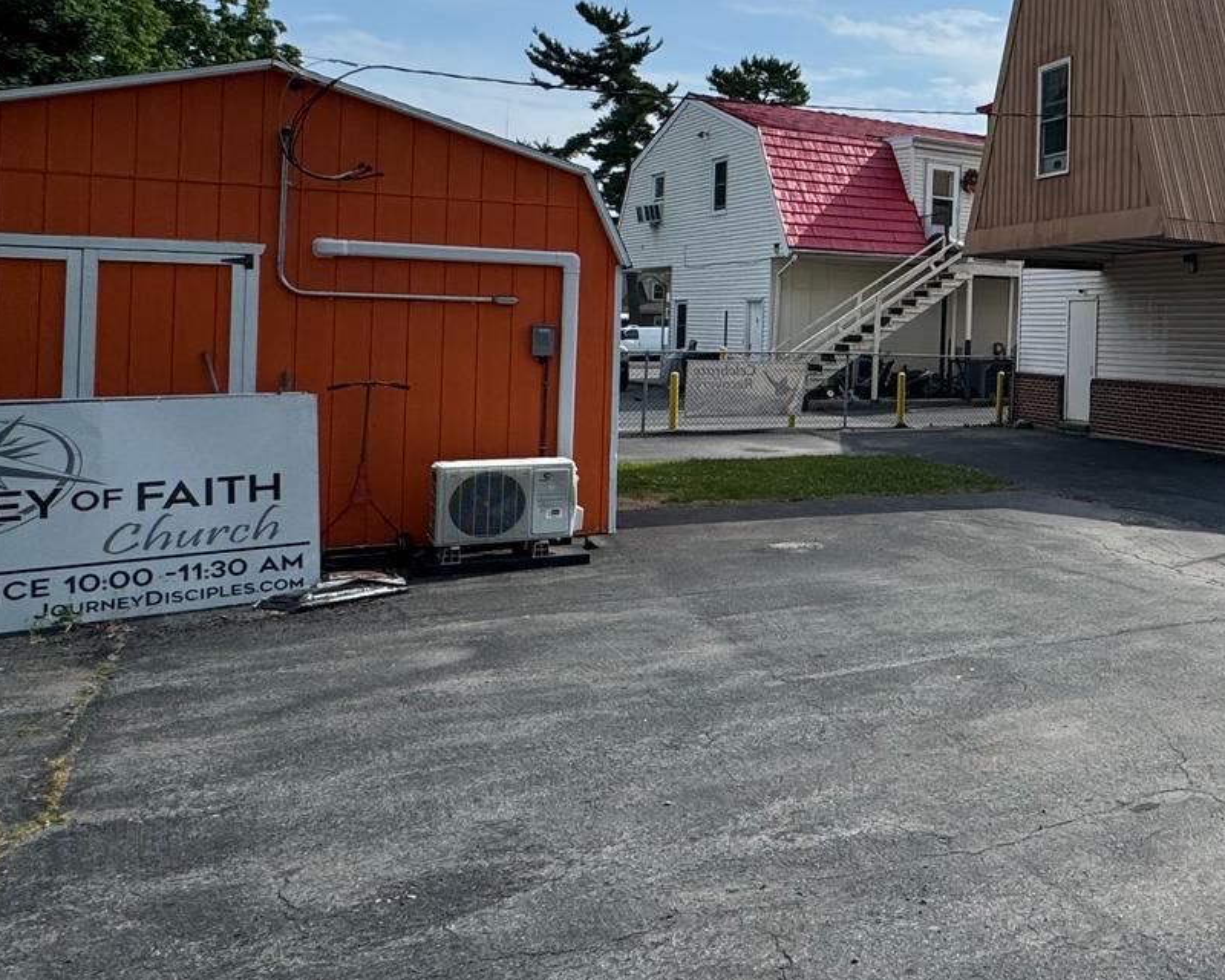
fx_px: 1269
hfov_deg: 42.5
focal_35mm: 35
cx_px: 1291
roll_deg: -1.6
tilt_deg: +1.6
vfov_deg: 41.6
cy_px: 317
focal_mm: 2.22
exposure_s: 1/2342
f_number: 2.2
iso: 40
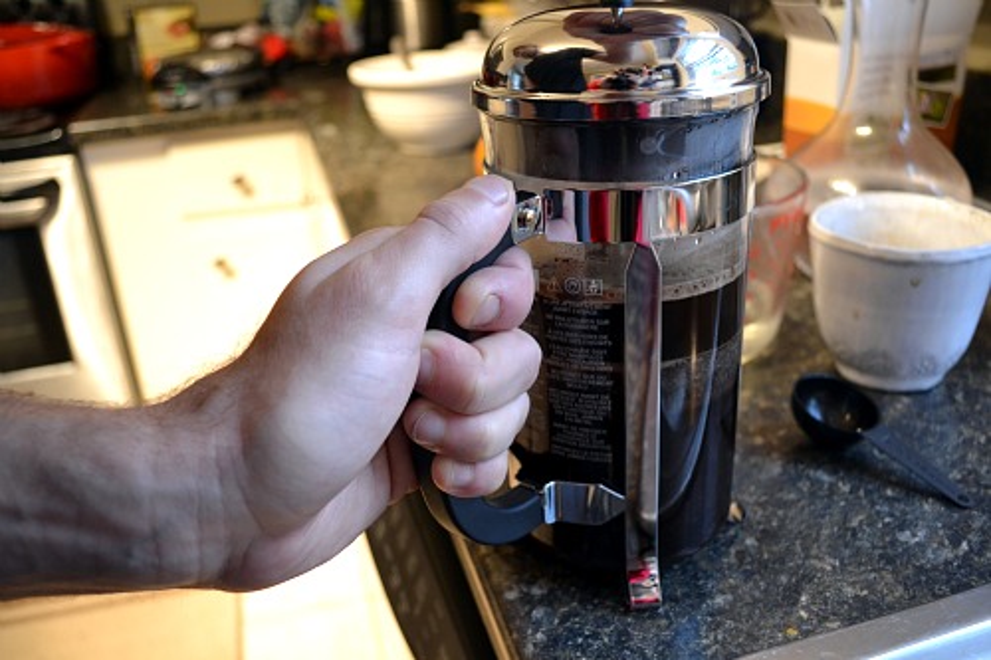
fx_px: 908
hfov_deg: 57.2
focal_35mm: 33
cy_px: 330
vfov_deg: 39.9
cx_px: 496
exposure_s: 1/10
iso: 800
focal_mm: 22
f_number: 3.8
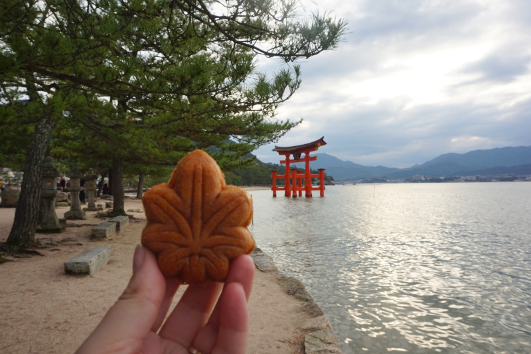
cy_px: 177
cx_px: 266
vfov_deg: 53.1
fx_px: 354
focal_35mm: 24
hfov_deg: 73.8
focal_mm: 16
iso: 100
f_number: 10
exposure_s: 1/80
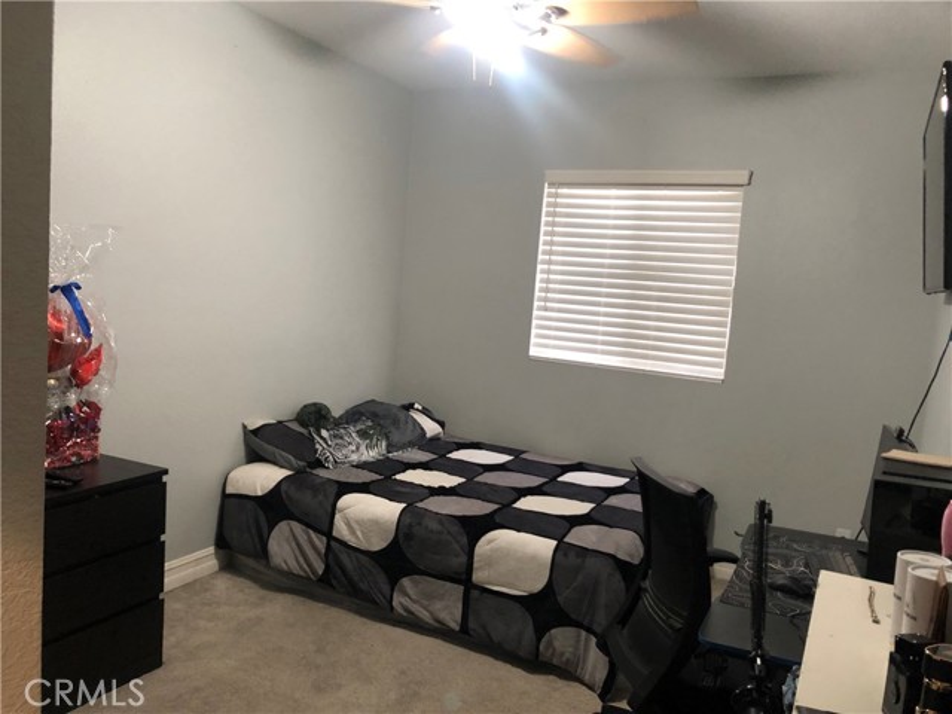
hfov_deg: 63.4
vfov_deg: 49.7
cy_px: 357
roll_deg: -4.2
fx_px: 770
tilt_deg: -6.6
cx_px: 476
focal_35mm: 28
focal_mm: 4
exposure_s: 1/15
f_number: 1.8
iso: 80
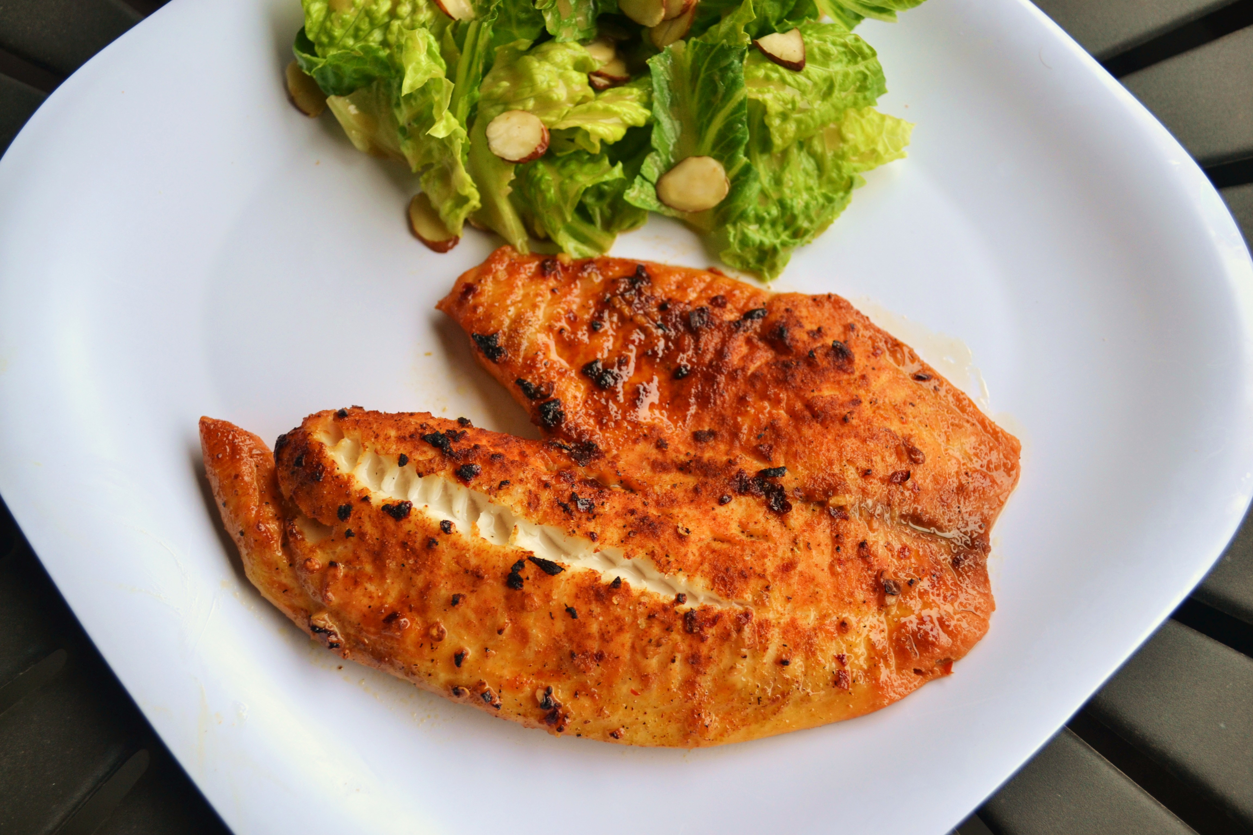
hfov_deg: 57.2
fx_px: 1148
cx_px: 626
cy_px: 418
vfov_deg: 40.0
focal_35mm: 33
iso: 400
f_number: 4
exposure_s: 1/60
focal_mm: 22
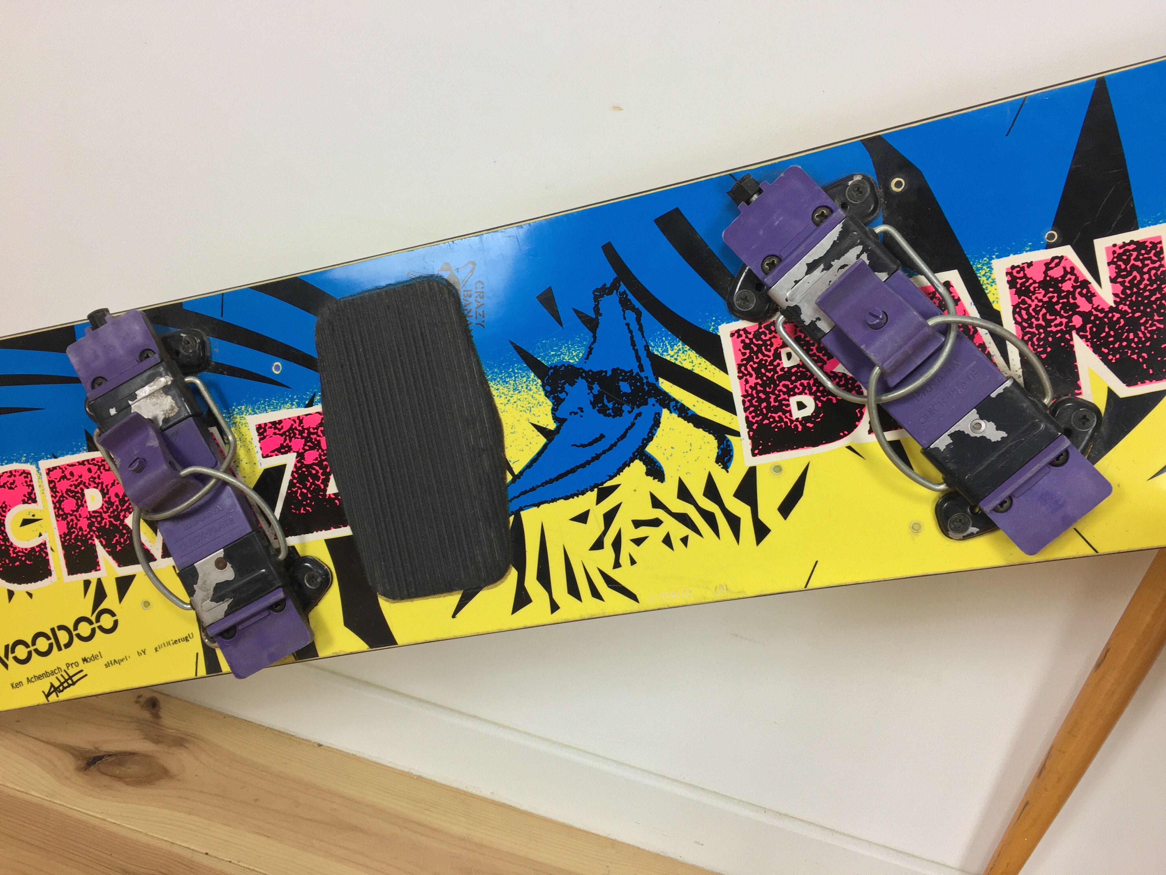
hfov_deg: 61.7
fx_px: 977
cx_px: 583
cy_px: 438
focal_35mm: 29
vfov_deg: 48.2
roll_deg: -12.9
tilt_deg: -16.3
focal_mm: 4.15
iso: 40
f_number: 2.2
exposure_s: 1/33
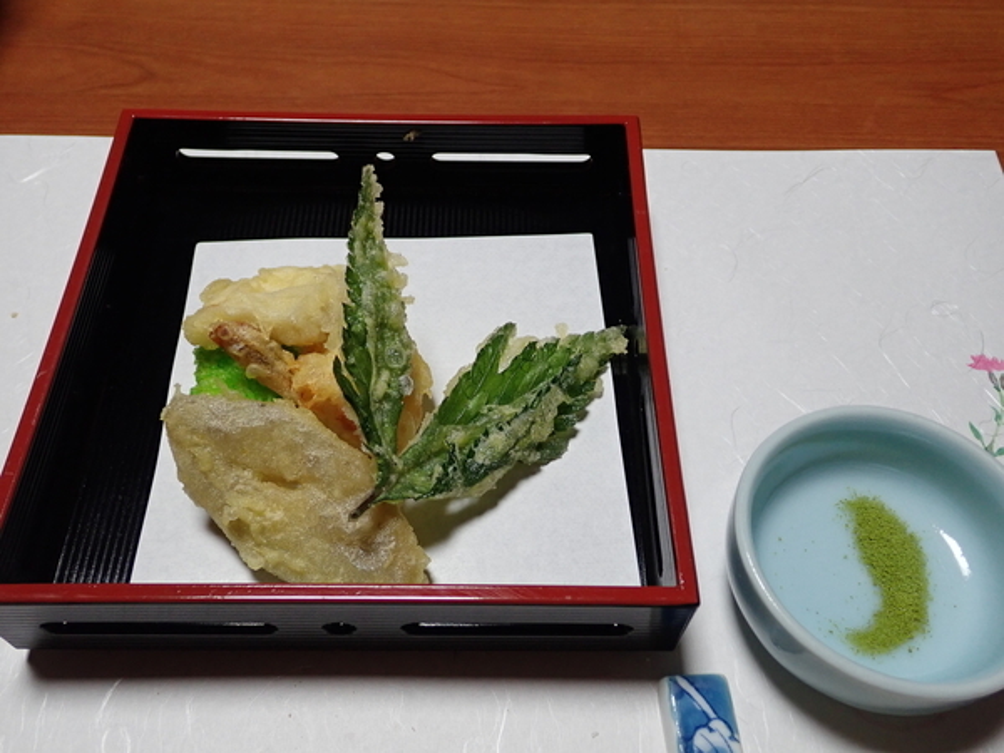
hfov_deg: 56.8
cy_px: 376
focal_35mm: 32
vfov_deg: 44.2
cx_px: 502
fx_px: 928
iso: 250
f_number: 2.4
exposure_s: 1/30
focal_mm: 5.87
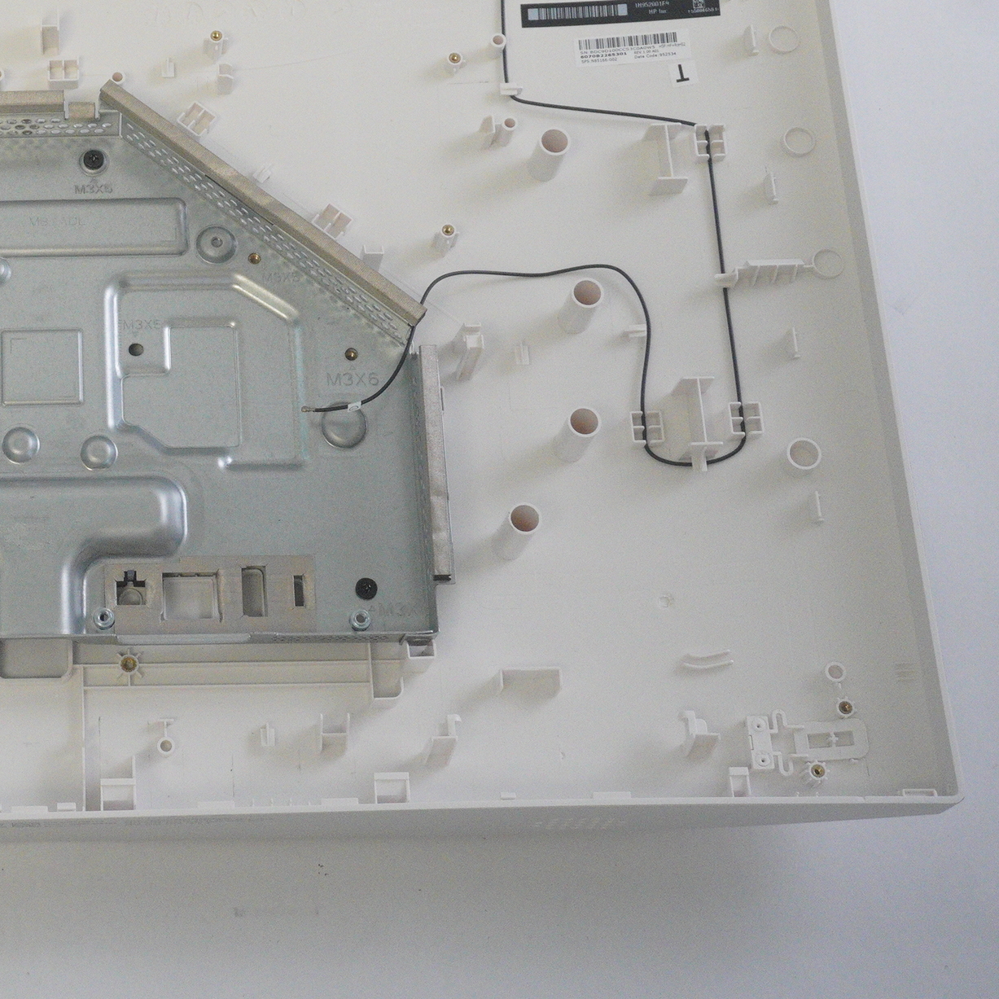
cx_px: 5
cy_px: 348
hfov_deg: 25.3
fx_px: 2118
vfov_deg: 26.4
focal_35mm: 65
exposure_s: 1/250
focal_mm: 25
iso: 3200
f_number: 5.6
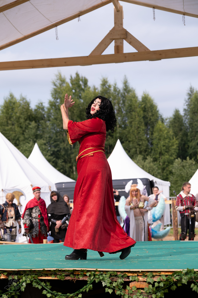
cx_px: 99
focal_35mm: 83
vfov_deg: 24.5
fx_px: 685
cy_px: 149
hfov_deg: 16.5
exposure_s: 1/1600
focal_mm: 55
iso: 200
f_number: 3.6
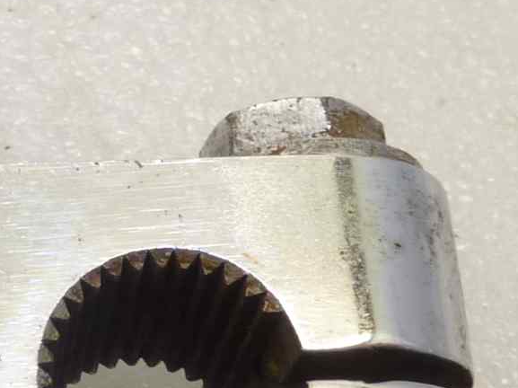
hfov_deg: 17.0
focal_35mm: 111
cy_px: 189
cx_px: -101
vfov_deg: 13.3
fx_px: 1660
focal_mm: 4.1
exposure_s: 1/20
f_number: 3.3
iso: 80
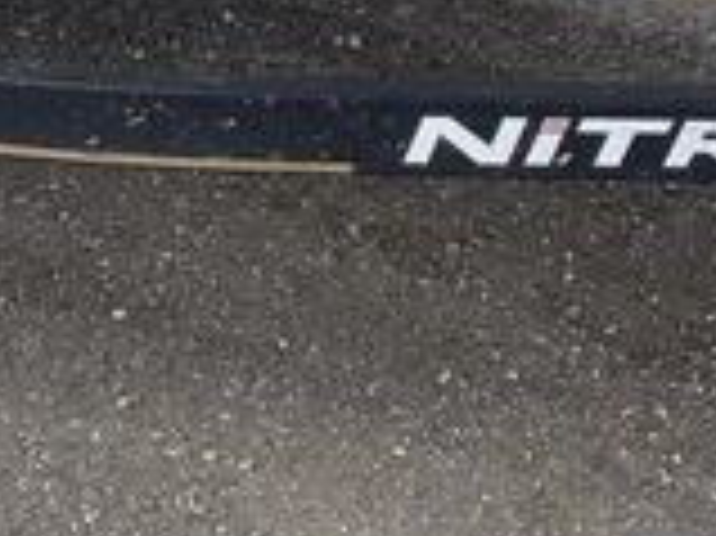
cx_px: 446
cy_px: 54
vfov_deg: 19.8
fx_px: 1509
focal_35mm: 73
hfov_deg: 26.6
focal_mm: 3
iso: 25
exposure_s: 1/509
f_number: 1.8
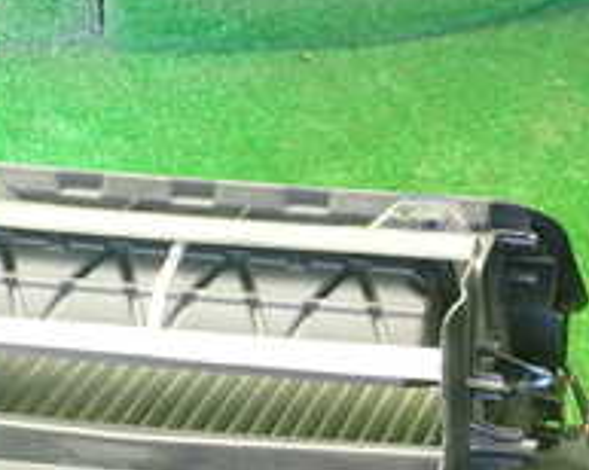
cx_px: 726
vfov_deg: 16.6
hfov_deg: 19.7
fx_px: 1585
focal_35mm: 91
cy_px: 427
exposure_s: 1/60
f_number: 2.3
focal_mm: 5.4
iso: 200
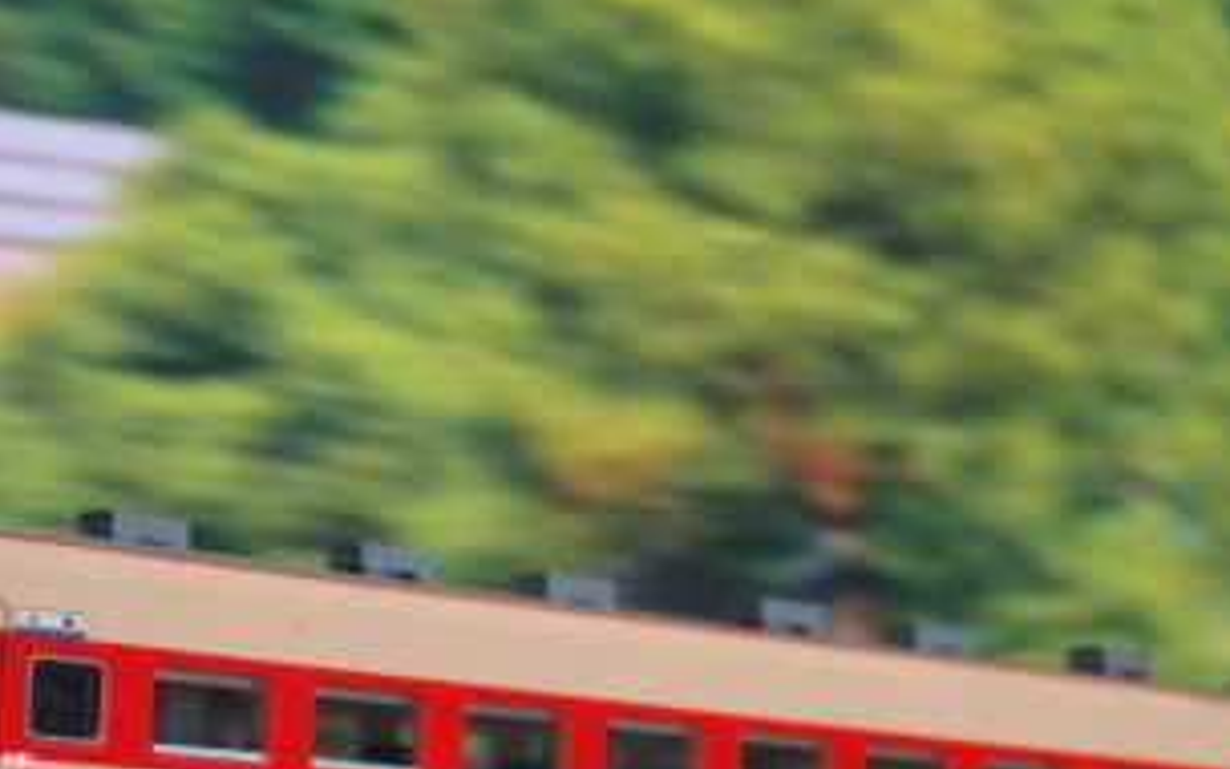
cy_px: 722
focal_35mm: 115
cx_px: 227
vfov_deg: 11.3
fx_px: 3855
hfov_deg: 18.0
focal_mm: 11.9
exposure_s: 1/60
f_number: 4.4
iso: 640
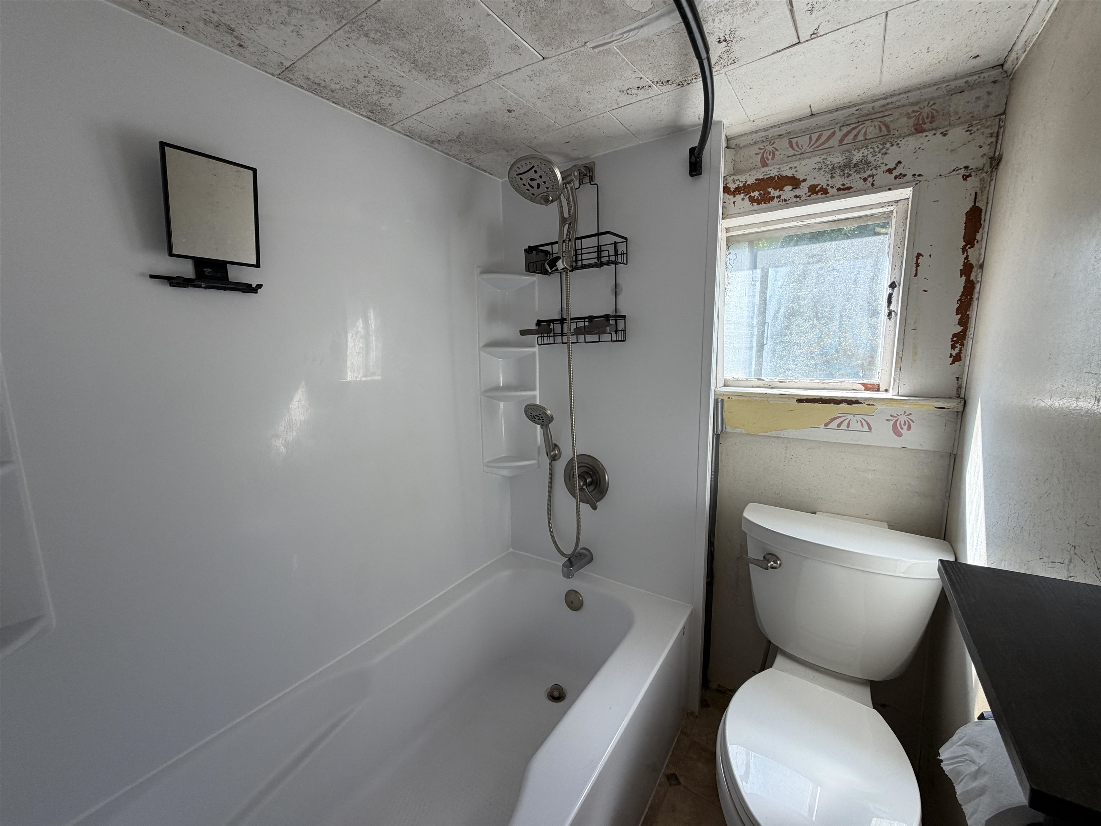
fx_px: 445
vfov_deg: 85.7
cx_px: 550
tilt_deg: -8.4
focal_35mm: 14
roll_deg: +0.1
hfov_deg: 102.1
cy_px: 413
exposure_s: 1/121
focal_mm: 2.22
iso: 125
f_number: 2.2
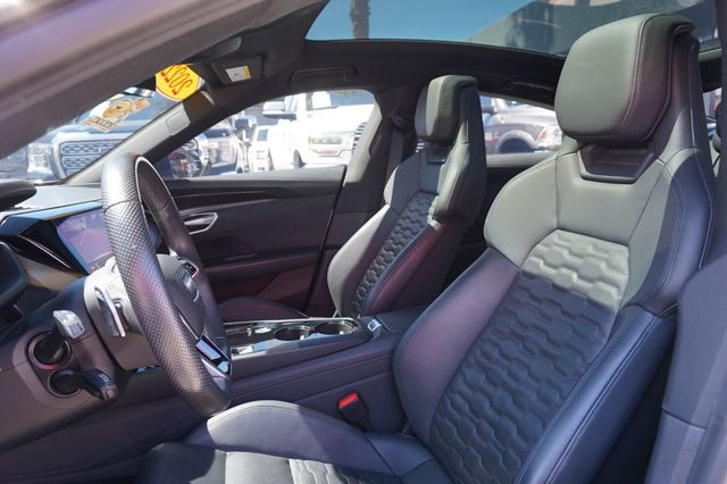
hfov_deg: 73.8
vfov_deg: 53.1
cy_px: 242
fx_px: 484
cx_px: 364
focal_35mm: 24
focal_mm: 16
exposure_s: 1/60
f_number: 4
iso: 250
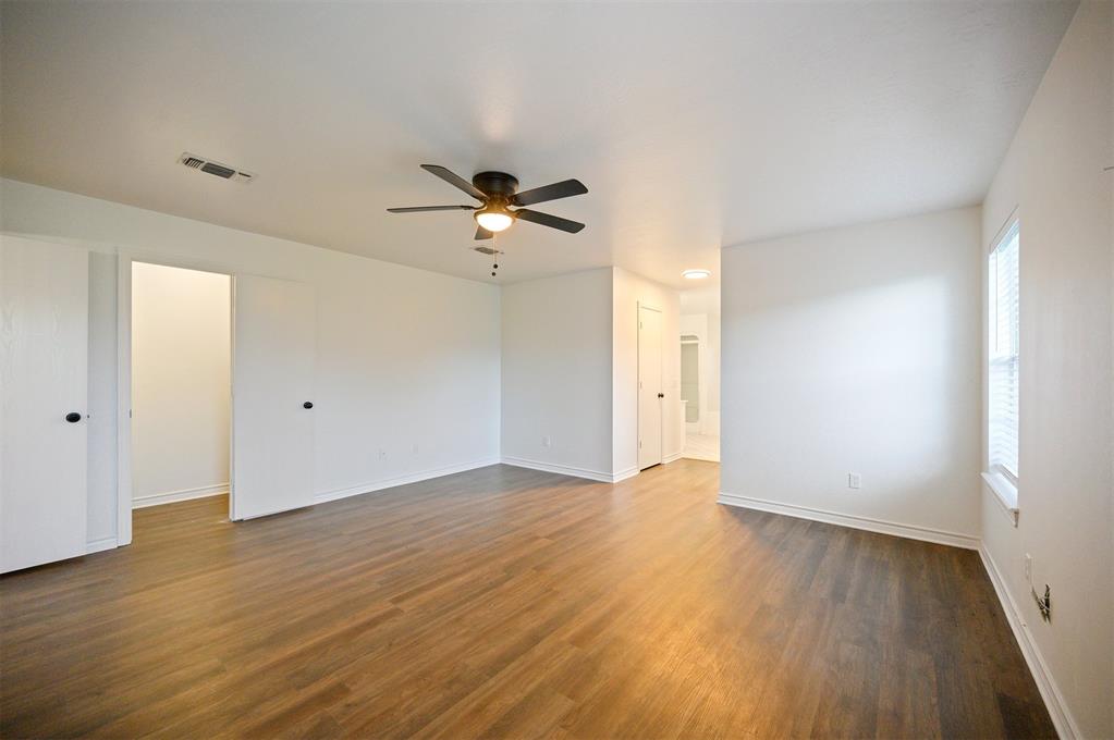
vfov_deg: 81.1
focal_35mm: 14
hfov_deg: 104.3
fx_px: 433
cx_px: 557
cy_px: 370
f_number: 4
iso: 640
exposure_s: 1/100
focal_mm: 14
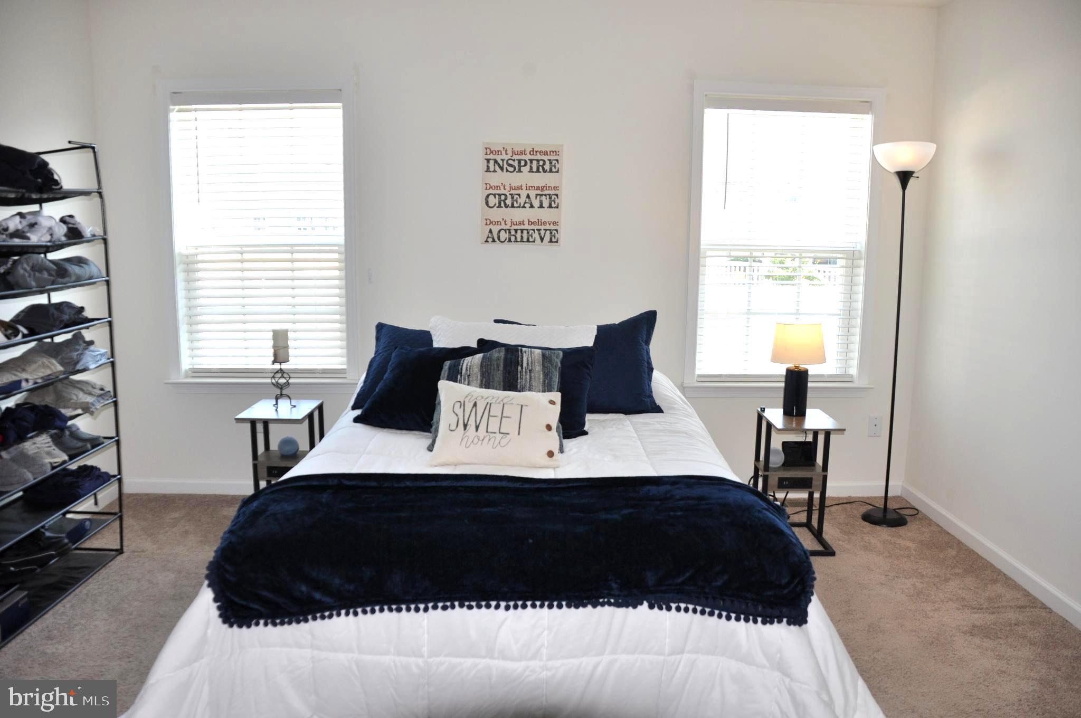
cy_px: 359
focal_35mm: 27
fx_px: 810
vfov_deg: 47.8
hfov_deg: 67.4
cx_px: 540
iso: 360
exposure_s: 1/200
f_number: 3.5
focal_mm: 18
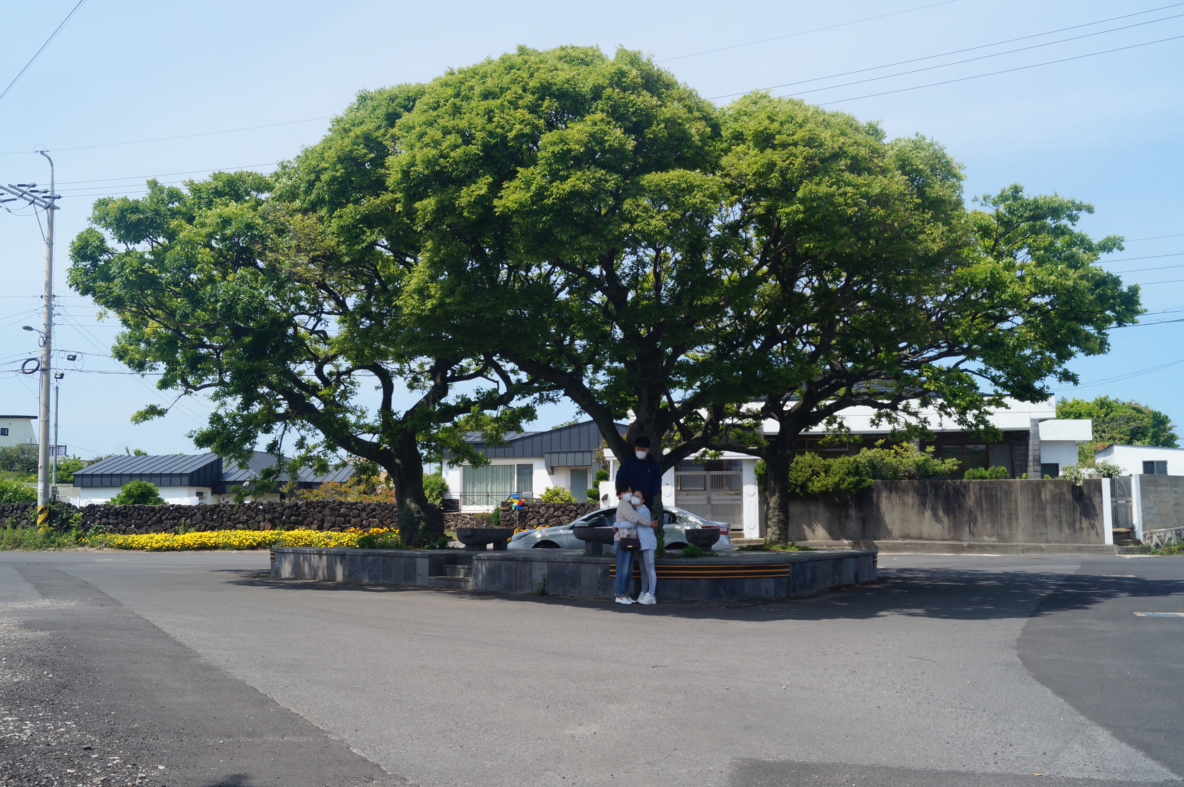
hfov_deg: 57.3
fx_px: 1084
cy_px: 394
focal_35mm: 33
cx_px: 592
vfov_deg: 39.9
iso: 100
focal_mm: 22
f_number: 13
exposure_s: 1/125
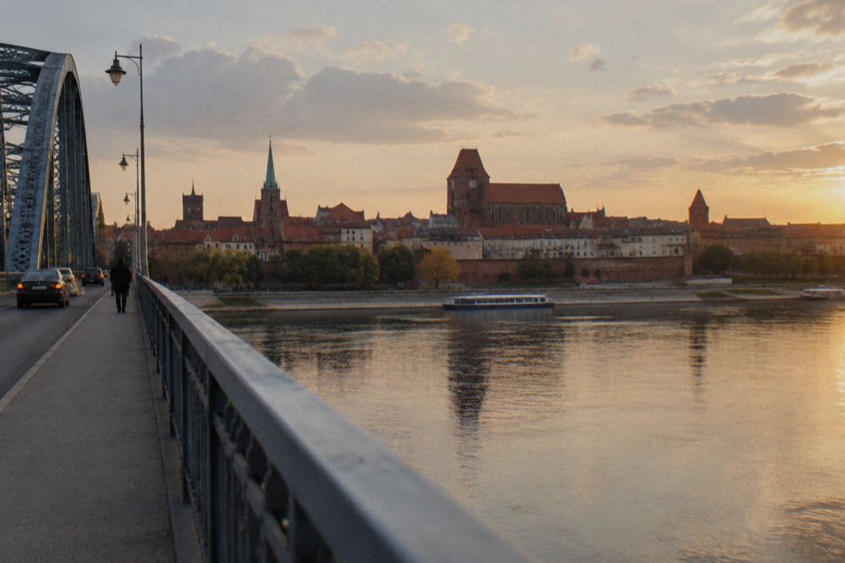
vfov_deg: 27.5
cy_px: 282
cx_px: 422
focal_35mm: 49
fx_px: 1150
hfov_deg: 40.4
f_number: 4
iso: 200
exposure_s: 1/1600
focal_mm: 49
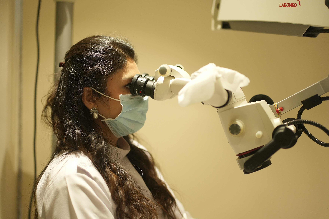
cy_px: 110
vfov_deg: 24.6
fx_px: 503
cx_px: 164
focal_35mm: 55
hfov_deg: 36.2
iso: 1250
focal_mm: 55
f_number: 1.8
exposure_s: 1/200
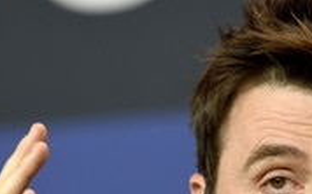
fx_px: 6594
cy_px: 218
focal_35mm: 776
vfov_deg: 1.7
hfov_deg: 2.7
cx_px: 181
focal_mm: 200
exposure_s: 1/320
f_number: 3.2
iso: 640
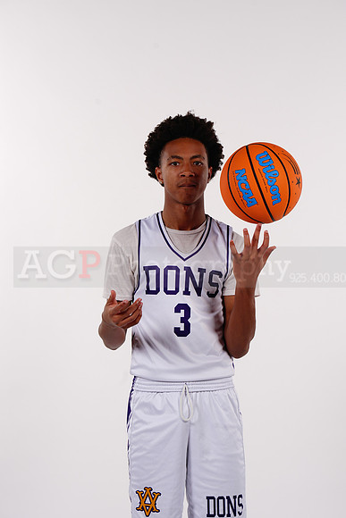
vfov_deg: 11.3
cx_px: 173
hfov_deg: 7.5
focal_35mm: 182
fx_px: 2622
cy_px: 259
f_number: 9
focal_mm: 182
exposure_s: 1/500
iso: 200
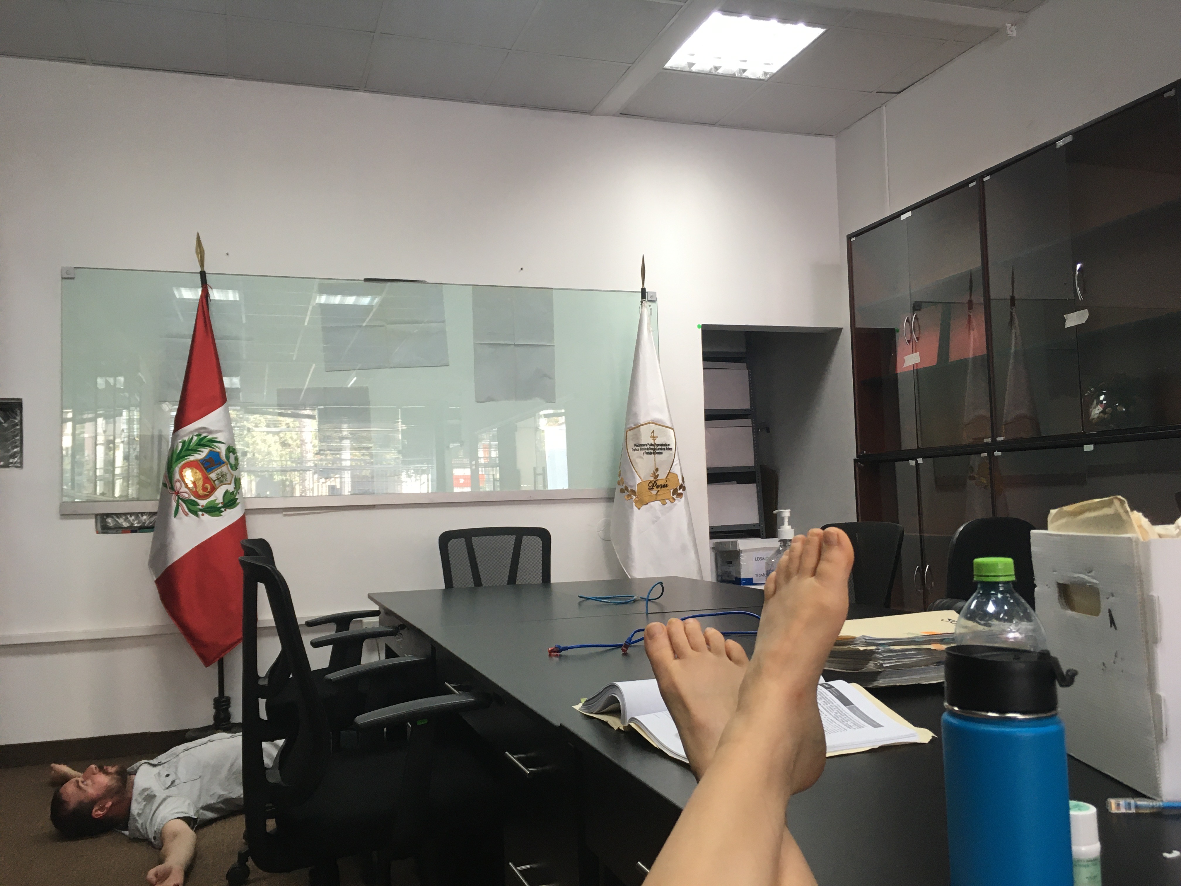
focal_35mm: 29
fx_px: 989
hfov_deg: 61.7
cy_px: 443
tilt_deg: +3.9
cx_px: 590
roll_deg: +1.3
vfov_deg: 48.2
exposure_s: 1/30
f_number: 2.2
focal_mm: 4.15
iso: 64
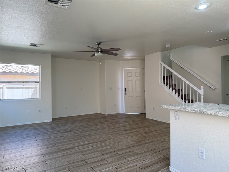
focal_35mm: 24
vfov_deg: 56.8
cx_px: 114
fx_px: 159
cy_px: 86
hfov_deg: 71.6
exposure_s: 1/172
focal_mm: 6.76
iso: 80
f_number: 1.78
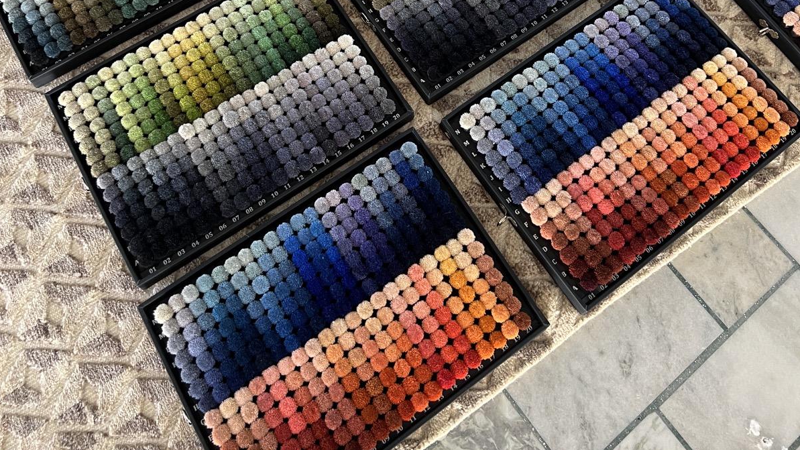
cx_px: 400
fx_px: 806
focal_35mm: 38
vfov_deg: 28.9
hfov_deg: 52.8
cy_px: -13
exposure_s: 1/50
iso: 125
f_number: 1.5
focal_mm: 5.7
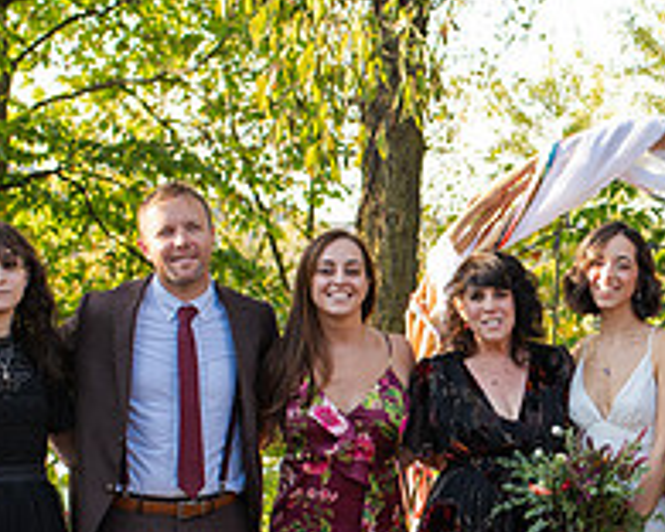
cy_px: 450
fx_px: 2086
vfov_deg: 14.4
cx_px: 639
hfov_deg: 17.7
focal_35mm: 106
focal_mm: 35
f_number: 3.5
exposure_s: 1/640
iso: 360
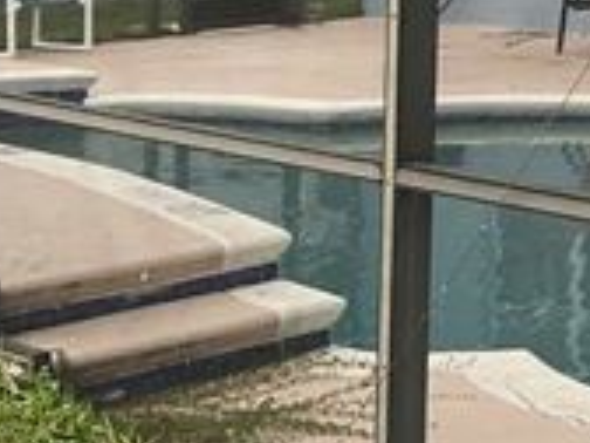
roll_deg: -0.3
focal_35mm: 122
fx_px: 2079
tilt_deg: -0.4
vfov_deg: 11.6
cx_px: 1069
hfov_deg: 14.2
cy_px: -225
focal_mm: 3
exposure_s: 1/208
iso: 16
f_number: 1.8
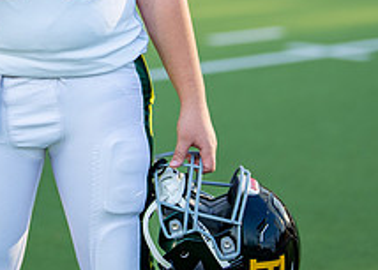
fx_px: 1826
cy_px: -93
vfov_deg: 8.3
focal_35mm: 170
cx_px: 86
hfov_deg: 11.8
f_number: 1.2
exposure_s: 1/2500
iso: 100
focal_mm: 50
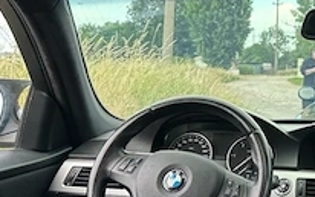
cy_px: 20
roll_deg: -2.7
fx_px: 636
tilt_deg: +4.9
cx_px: 399
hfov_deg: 24.6
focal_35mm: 74
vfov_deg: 17.4
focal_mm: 6.86
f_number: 1.78
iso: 80
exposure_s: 1/246
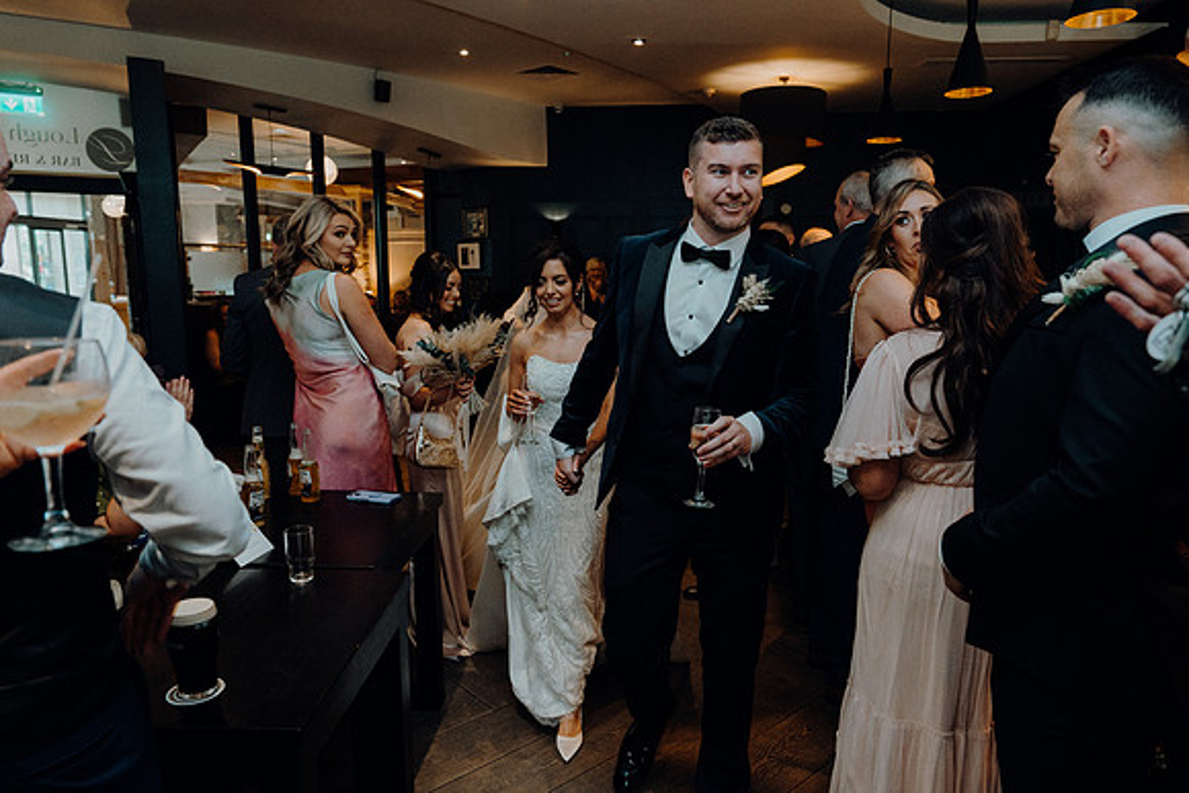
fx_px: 793
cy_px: 396
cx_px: 594
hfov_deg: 73.7
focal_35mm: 24
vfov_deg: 53.2
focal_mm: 24
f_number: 3.5
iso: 2500
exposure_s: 1/160
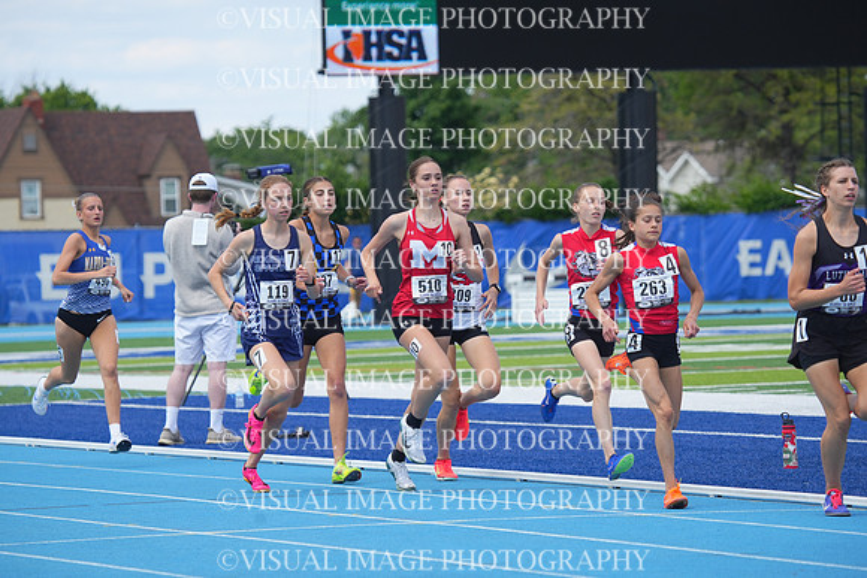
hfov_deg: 9.8
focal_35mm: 210
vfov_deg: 6.5
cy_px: 289
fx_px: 5058
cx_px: 434
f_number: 5.6
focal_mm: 210
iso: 320
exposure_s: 1/1000
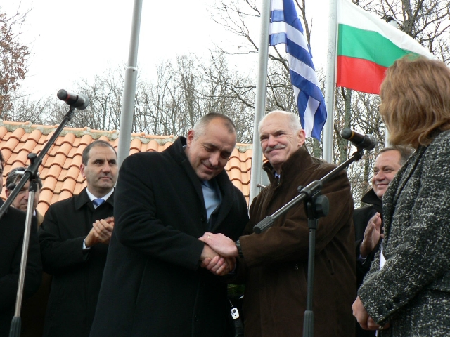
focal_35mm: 71
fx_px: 923
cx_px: 225
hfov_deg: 27.4
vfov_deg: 20.7
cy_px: 168
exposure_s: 1/80
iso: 80
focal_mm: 11.8
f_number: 3.2
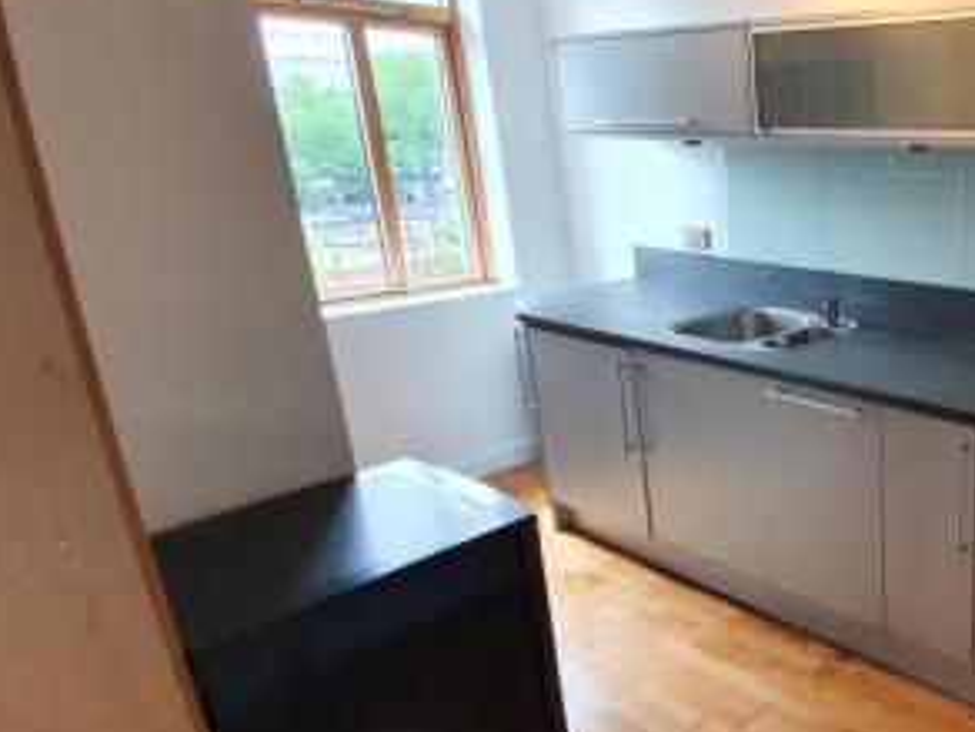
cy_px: 363
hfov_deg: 54.2
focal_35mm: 26
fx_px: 732
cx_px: 953
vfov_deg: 53.1
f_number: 2.2
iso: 80
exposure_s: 1/50
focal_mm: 1.8
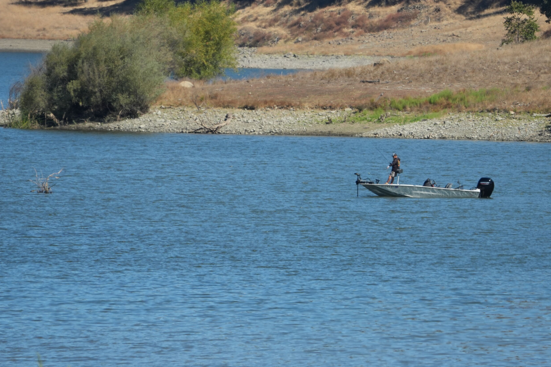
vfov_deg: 2.0
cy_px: 212
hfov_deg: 3.0
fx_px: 10651
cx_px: 385
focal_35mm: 696
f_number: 6.3
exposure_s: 1/1600
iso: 400
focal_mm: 400
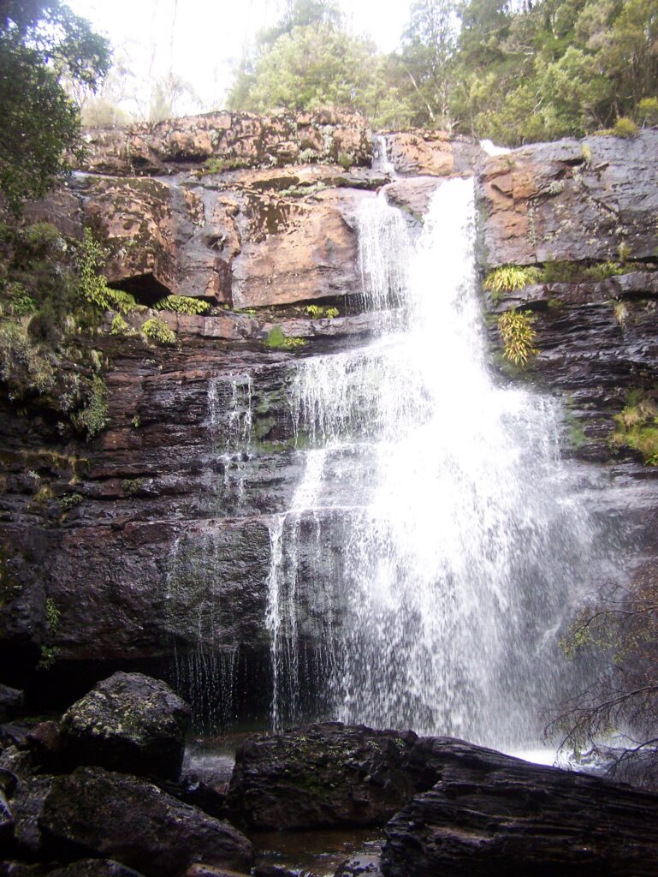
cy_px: 438
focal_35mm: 38
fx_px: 962
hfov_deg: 37.8
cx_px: 329
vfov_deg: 49.0
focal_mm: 6.3
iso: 160
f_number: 2.8
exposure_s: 1/100
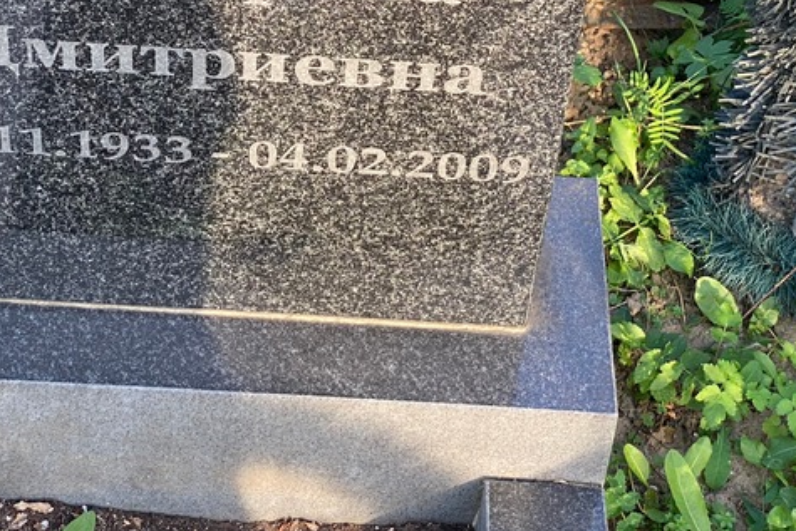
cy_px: 34
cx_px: 337
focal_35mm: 91
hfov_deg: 22.4
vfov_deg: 14.8
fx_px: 2013
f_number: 2
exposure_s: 1/122
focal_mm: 6
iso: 40
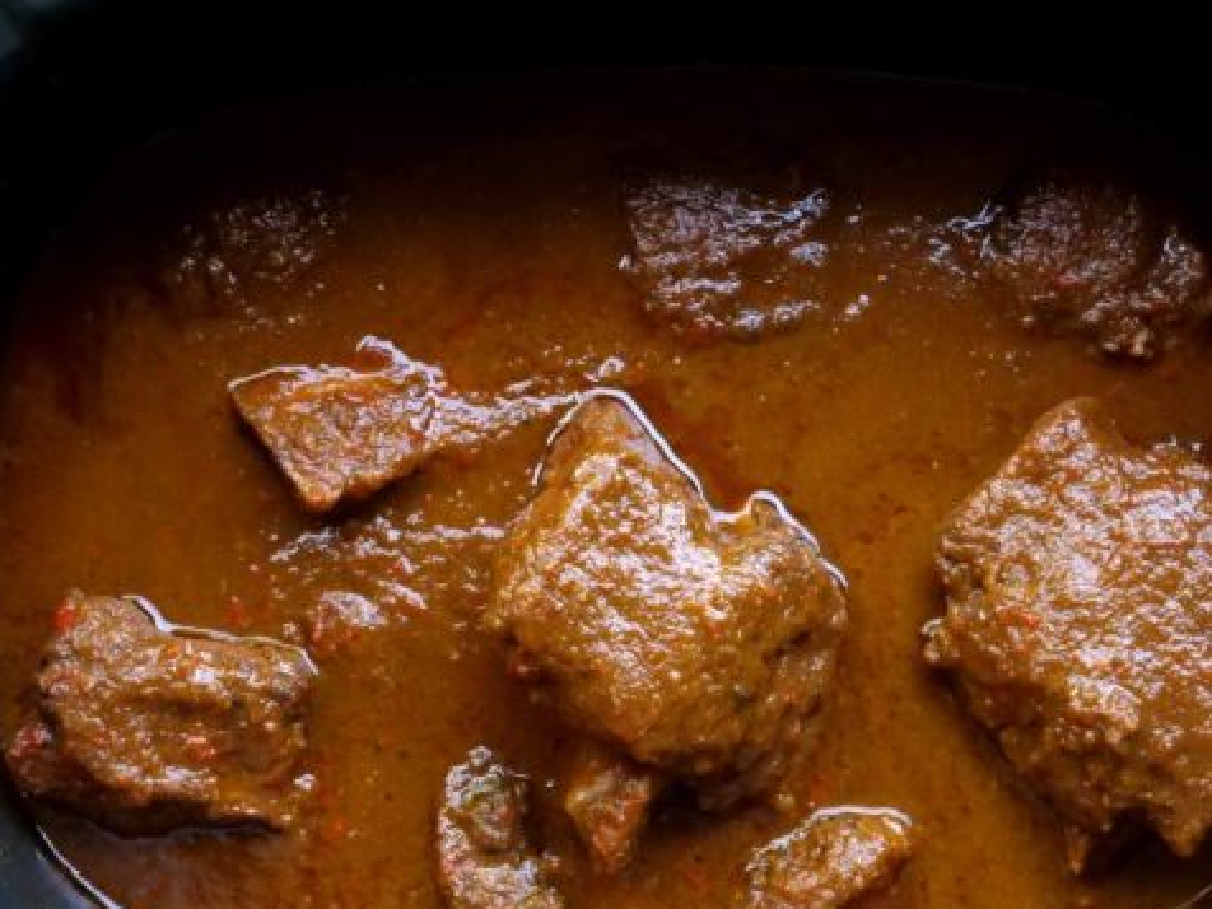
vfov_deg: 33.6
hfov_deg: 43.8
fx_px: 1506
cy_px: 514
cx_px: 647
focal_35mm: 43
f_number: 14
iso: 3200
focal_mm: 16
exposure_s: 1/20
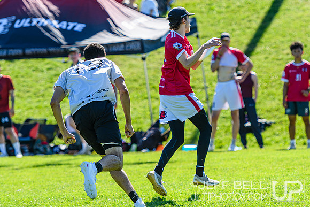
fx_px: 1857
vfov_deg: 6.4
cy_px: 85
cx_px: 183
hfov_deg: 9.5
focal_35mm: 216
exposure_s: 1/1000
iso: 100
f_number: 3.2
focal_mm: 122
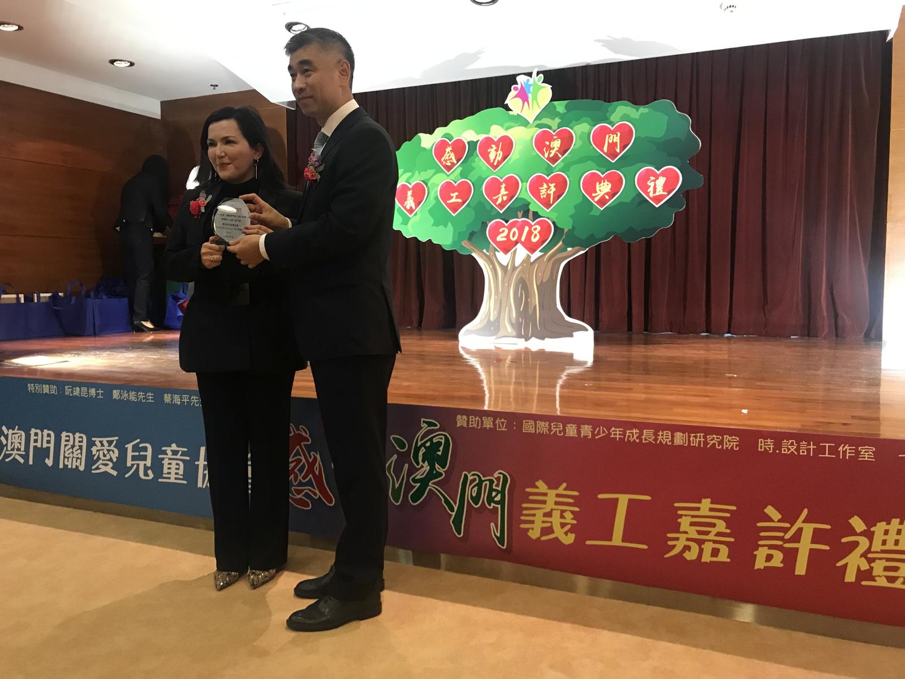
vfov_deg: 49.7
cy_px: 340
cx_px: 452
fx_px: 732
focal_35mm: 28
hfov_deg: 63.4
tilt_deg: -5.6
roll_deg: +0.6
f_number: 1.8
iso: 80
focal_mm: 3.99
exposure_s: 1/17
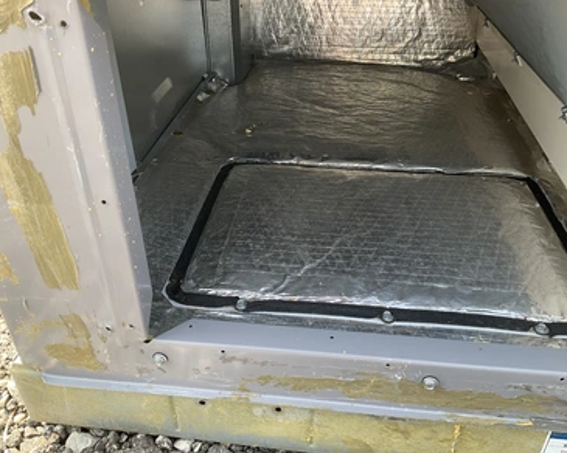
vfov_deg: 47.1
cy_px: 223
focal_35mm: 31
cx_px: 286
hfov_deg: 57.2
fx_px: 520
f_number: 1.8
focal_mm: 3
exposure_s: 1/126
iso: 20
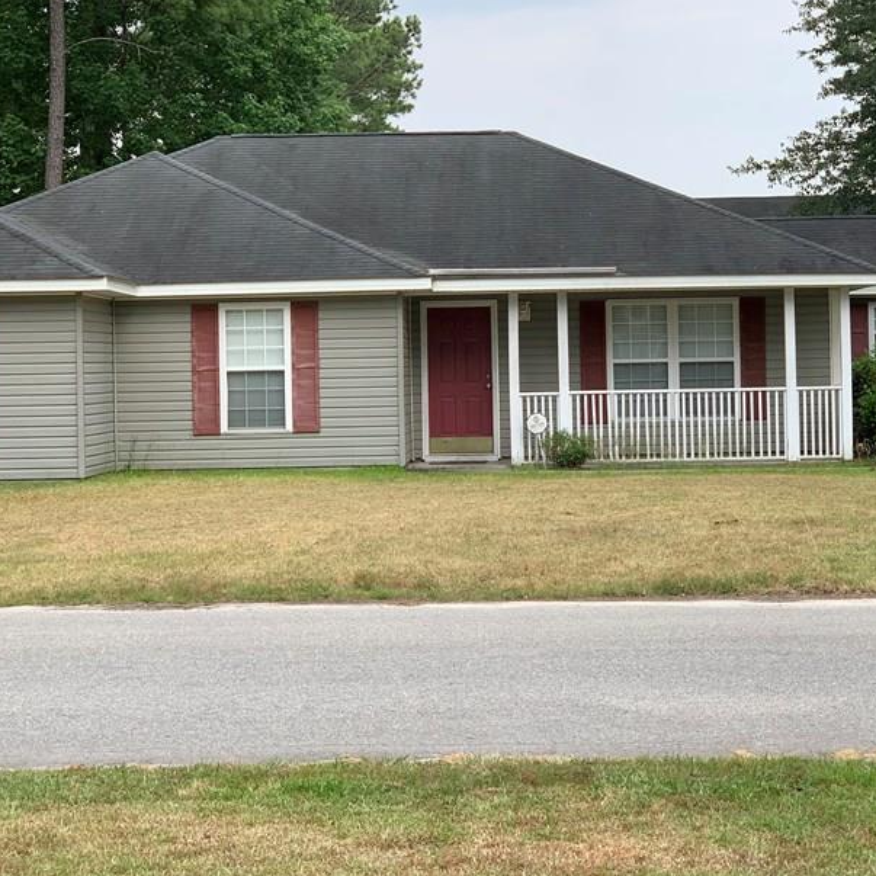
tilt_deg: +1.0
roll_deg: +0.6
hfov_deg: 22.2
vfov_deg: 22.2
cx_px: 522
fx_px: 2233
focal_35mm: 78
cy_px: 369
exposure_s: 1/241
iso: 16
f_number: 2.4
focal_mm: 6
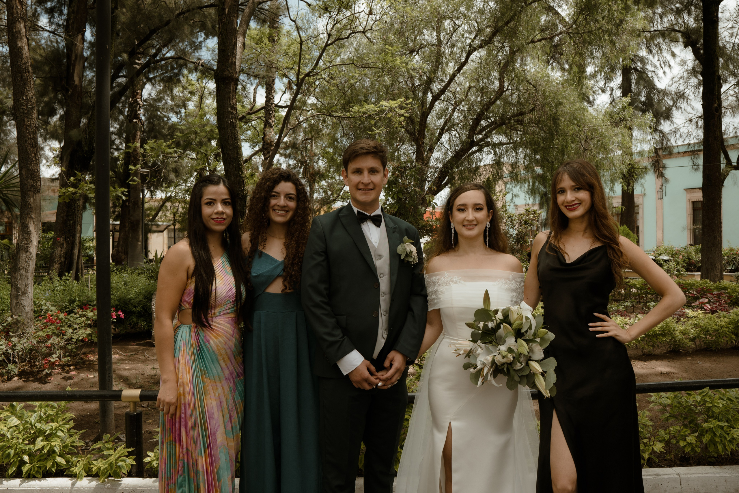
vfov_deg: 53.1
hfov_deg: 73.7
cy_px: 246
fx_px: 493
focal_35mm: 24
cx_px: 370
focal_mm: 16
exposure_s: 1/250
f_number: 5
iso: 100
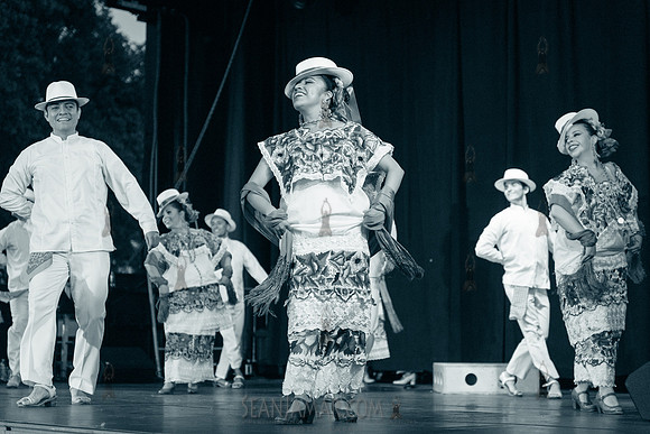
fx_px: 1268
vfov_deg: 19.4
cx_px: 325
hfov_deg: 28.8
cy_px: 217
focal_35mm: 70
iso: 4000
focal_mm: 66
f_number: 2.8
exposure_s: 1/1000
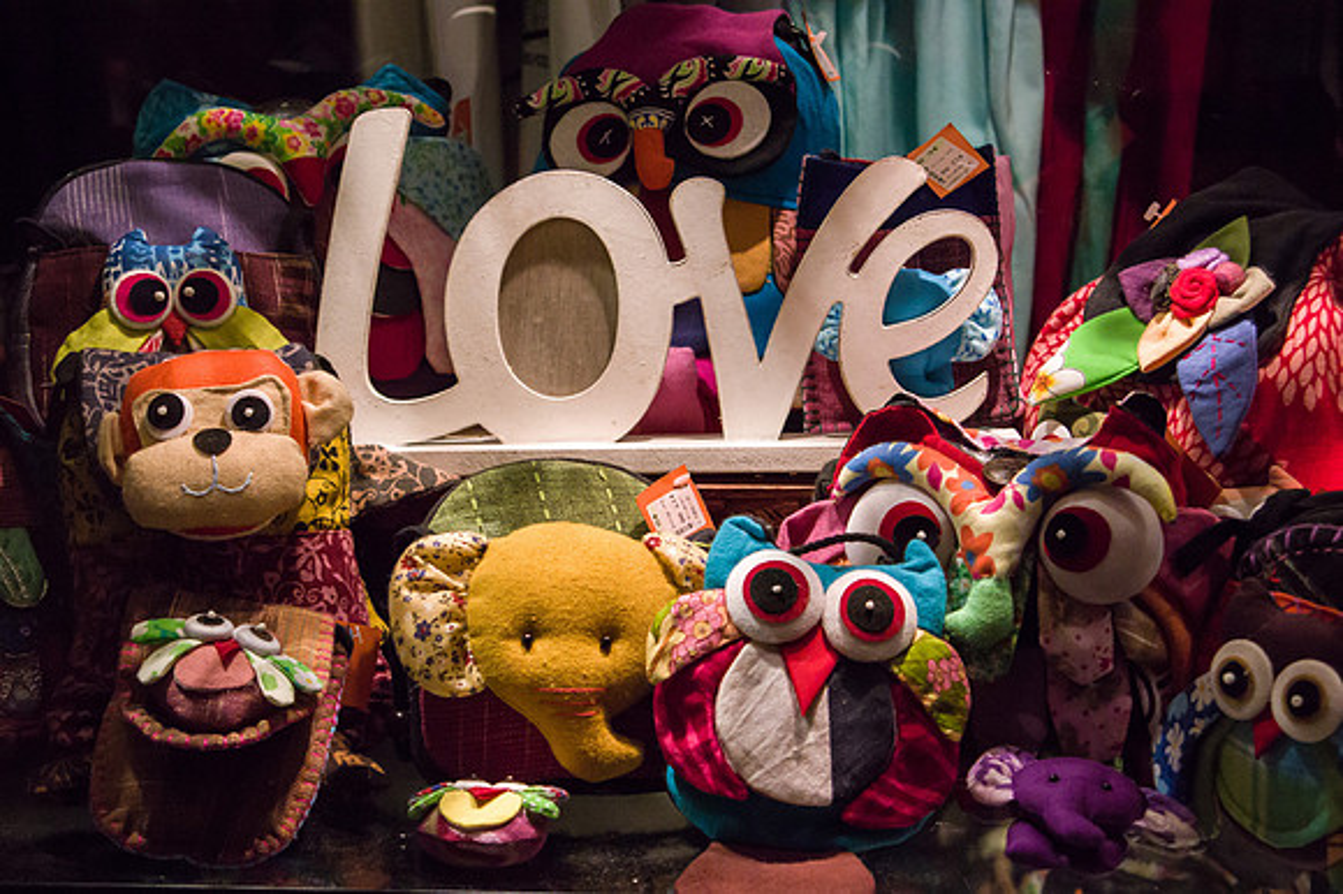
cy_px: 447
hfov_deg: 38.2
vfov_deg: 26.0
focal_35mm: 52
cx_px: 672
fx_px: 1939
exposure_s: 1/160
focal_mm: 35
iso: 5000
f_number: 4.5
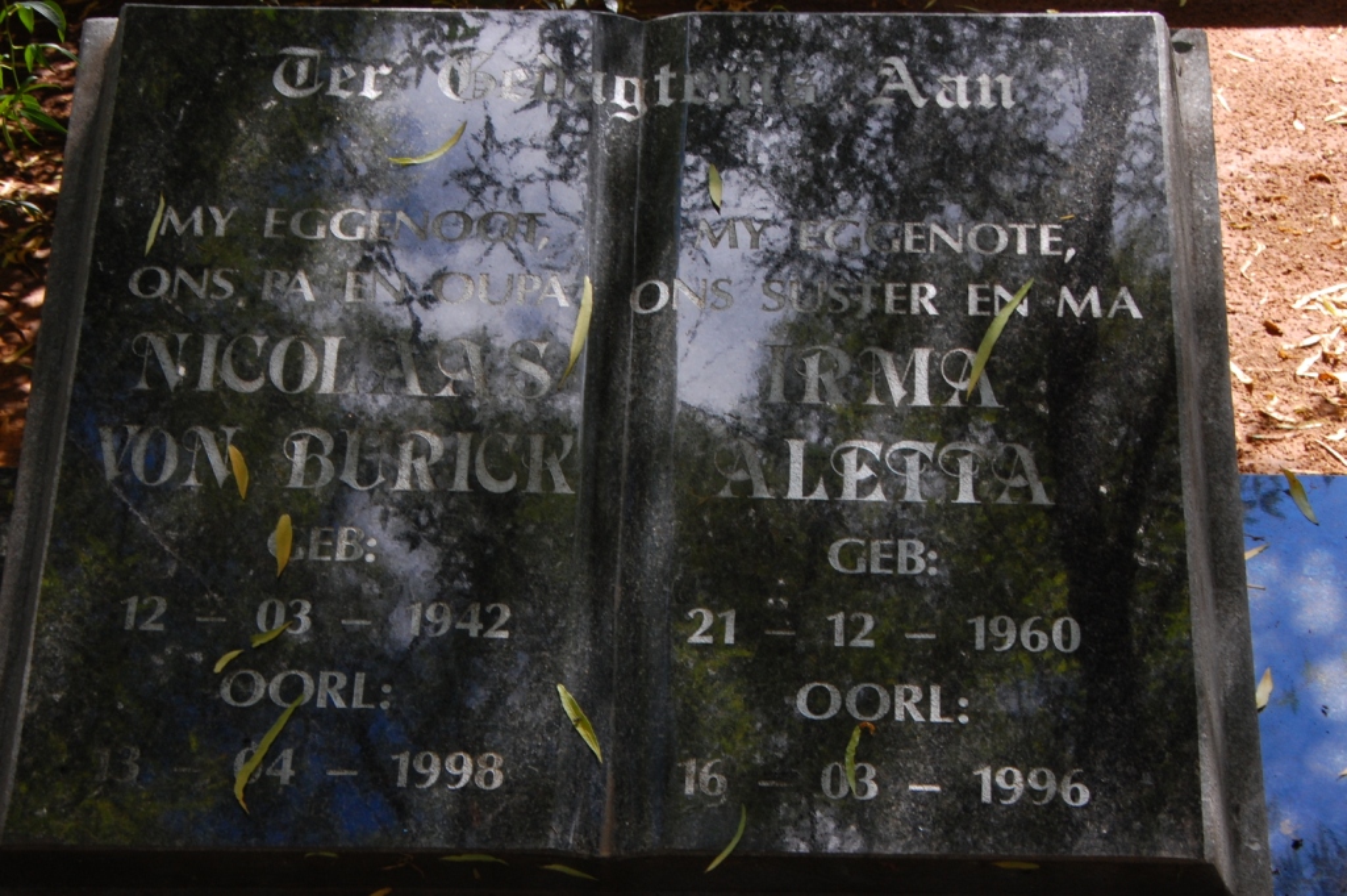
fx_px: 3365
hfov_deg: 22.6
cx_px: 674
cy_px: 448
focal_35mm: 90
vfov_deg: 15.2
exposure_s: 1/40
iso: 400
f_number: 18
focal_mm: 60
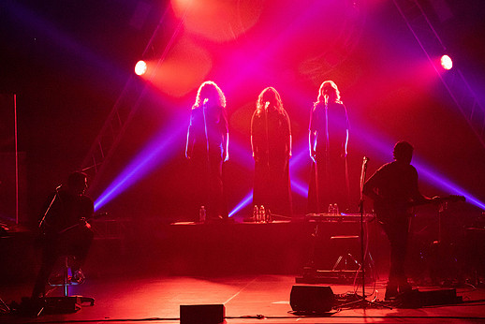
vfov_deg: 6.0
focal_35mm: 228
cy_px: 144
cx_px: 227
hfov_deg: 9.0
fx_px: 3073
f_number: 5.6
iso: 8000
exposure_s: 1/250
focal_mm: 200
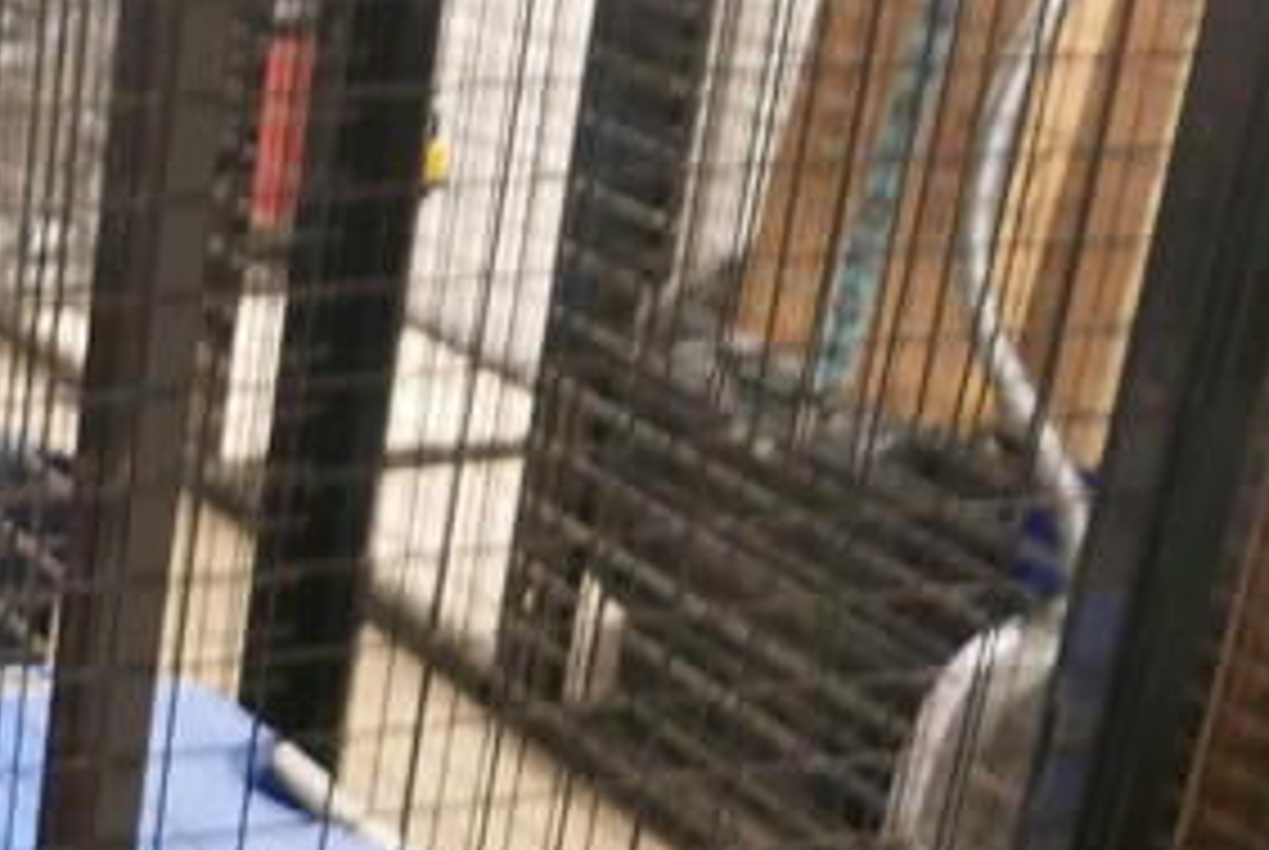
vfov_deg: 15.7
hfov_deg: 20.2
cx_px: -626
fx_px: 3072
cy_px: 587
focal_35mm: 87
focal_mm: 10.9
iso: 1600
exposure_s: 1/50
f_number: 1.7
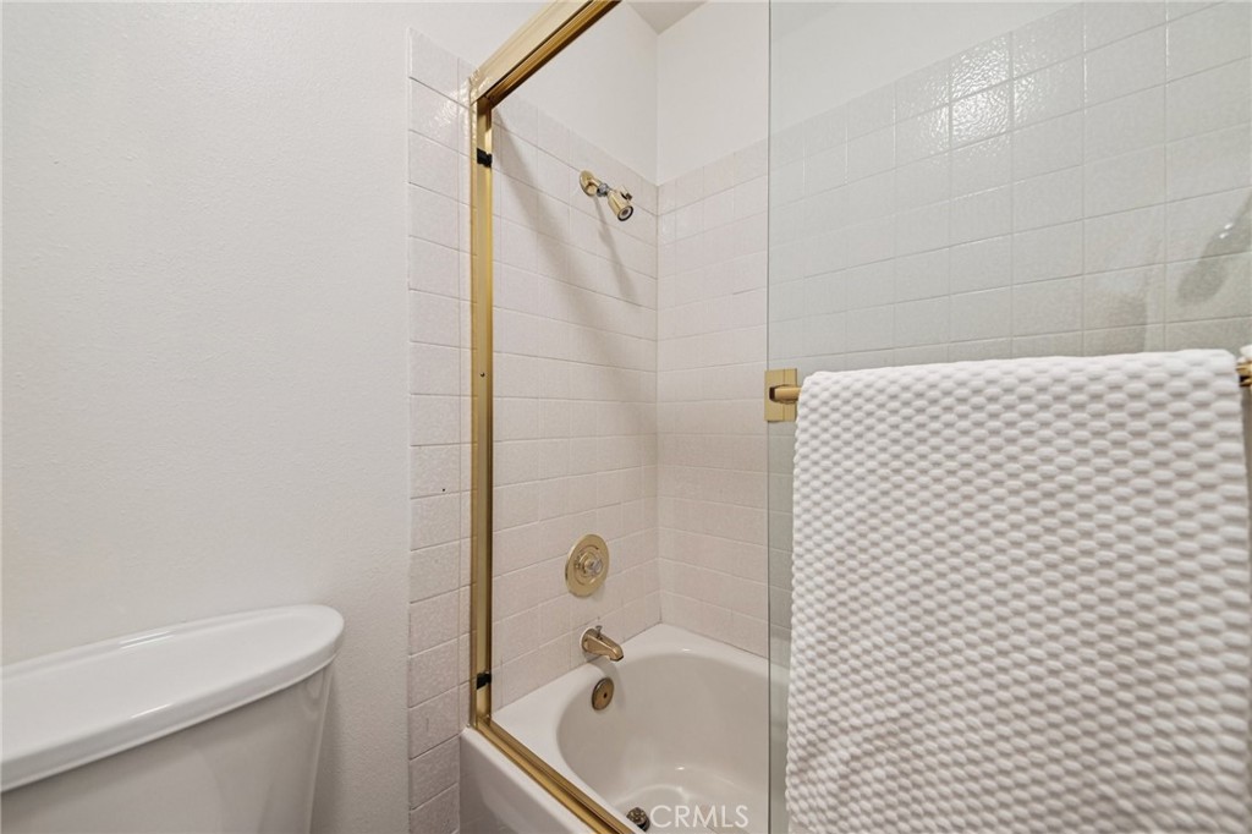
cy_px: 417
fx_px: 417
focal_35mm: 12
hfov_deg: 112.6
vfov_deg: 90.0
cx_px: 626
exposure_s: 1/2
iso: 250
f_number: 8
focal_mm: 12
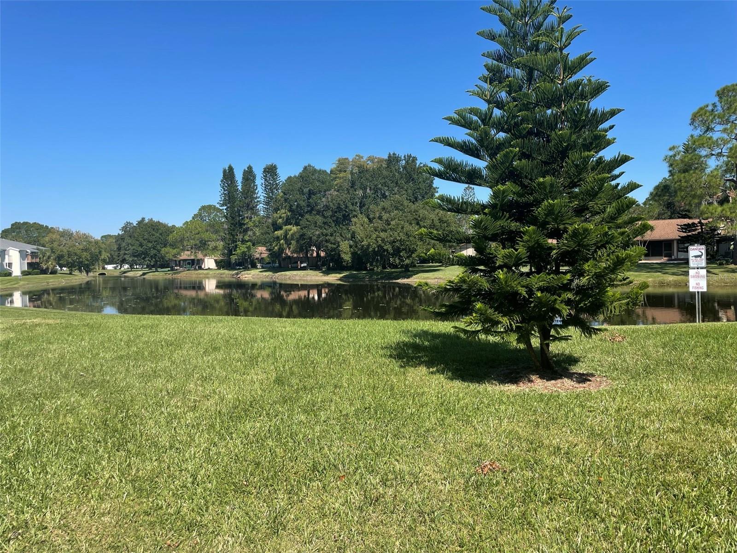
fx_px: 554
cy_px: 276
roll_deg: +2.0
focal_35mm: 26
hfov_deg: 67.3
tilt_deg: -0.3
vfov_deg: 53.1
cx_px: 368
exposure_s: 1/2618
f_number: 1.6
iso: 32
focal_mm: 4.2
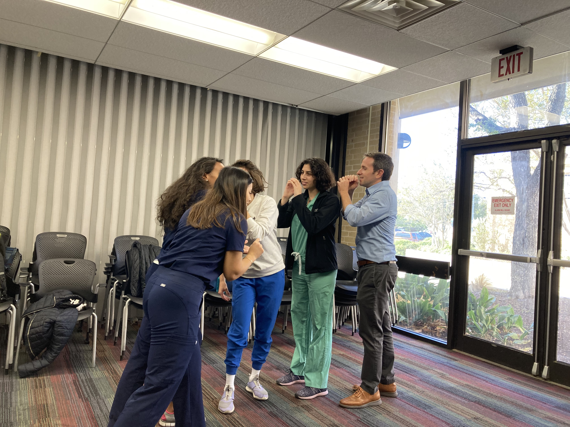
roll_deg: -5.1
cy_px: 214
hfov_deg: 63.4
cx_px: 285
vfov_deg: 49.7
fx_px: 461
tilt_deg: +2.0
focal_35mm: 28
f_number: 1.8
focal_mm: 3.99
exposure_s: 1/60
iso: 80
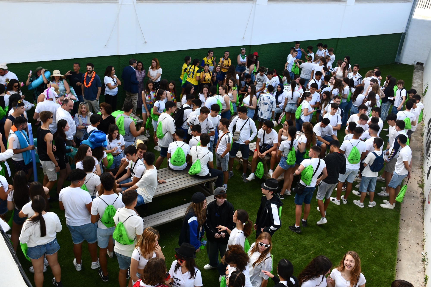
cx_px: 216
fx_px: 407
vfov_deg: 38.9
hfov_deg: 55.8
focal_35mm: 34
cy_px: 144
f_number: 7.1
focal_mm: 23
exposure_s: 1/250
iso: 200
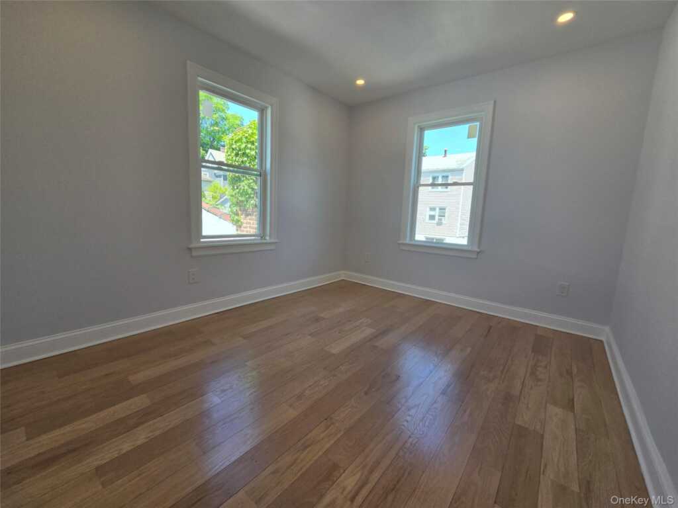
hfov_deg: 106.2
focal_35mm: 13
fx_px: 255
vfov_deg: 89.9
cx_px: 339
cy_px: 254
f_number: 2.2
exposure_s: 1/418
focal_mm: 2.2
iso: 100
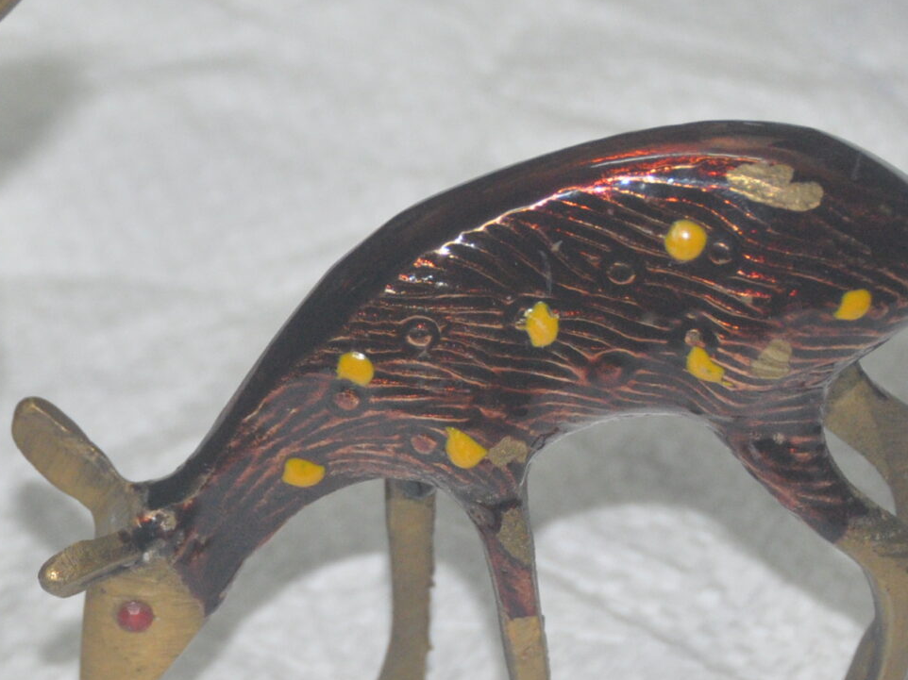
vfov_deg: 6.5
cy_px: 353
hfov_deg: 8.6
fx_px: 6032
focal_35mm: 230
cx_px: 138
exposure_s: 1/60
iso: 1250
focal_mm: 60
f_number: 4.8
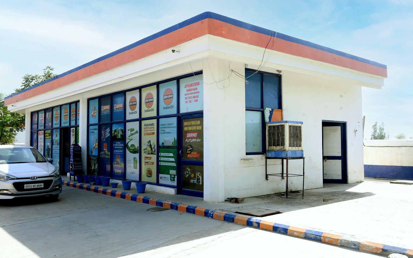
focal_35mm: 34
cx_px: 205
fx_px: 383
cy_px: 128
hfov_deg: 56.7
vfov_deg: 37.3
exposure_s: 1/125
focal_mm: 33
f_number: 10
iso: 200
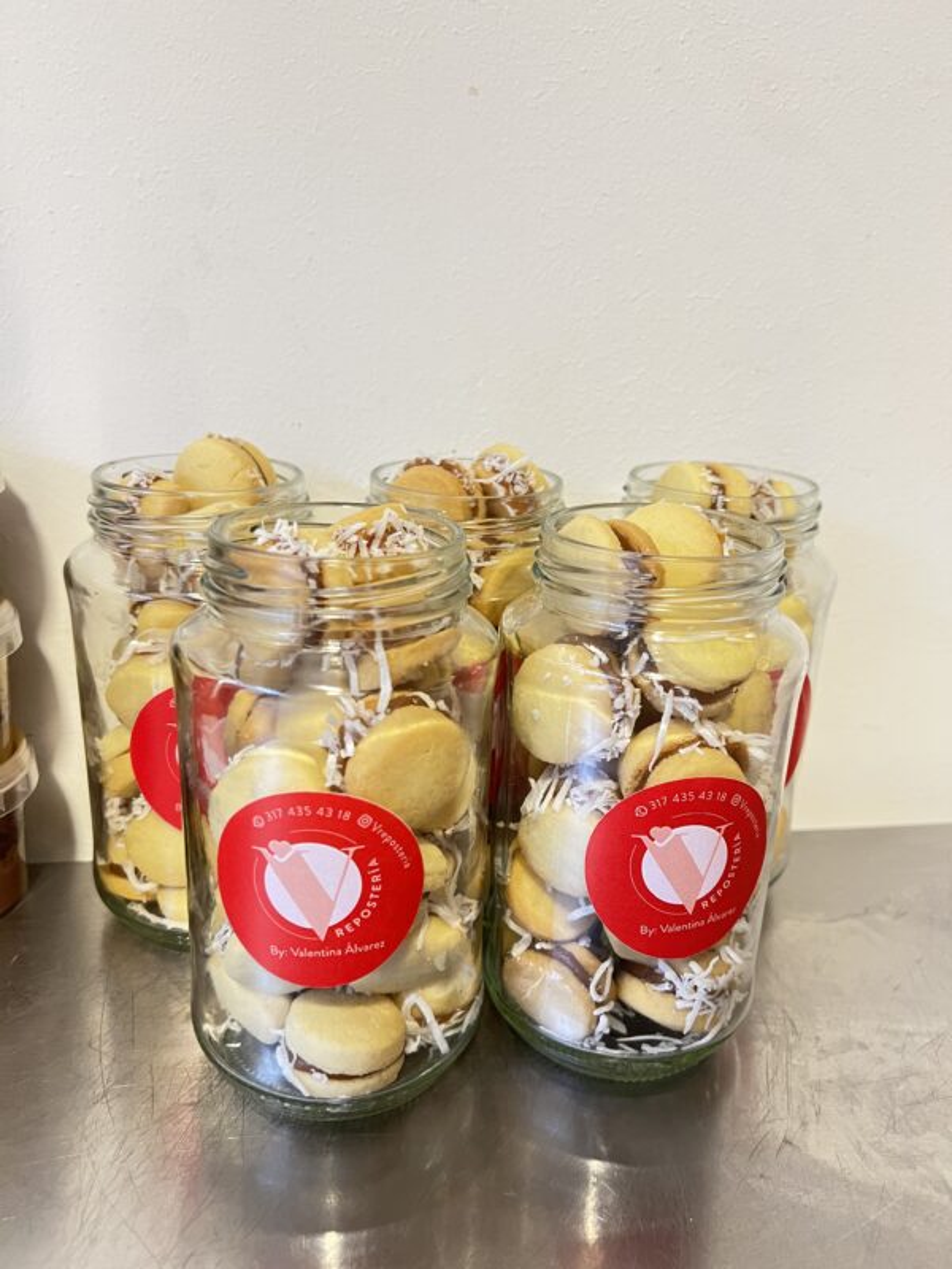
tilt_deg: -19.2
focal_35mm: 26
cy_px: 634
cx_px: 476
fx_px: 953
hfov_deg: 53.1
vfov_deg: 67.3
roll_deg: -2.0
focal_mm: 5.7
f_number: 1.5
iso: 320
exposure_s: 1/60
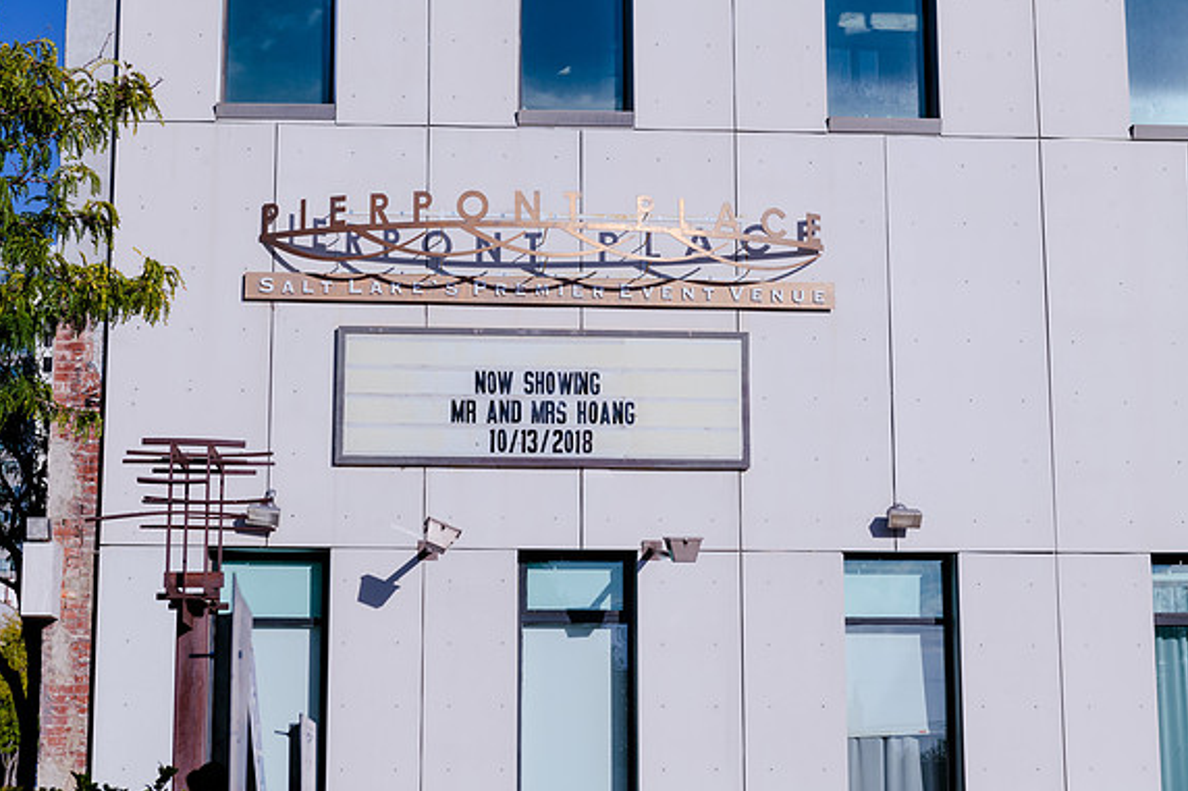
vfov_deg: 19.2
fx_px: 2342
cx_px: 592
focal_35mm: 71
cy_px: 398
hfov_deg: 28.5
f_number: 9
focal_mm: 70
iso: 200
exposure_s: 1/800
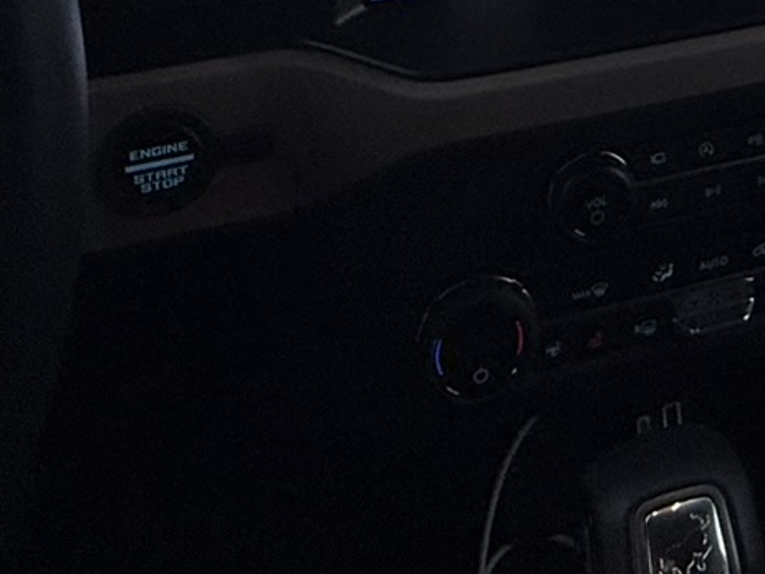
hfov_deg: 28.7
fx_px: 1371
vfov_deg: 18.2
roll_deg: -1.3
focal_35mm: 62
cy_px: -483
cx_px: 808
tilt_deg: -6.9
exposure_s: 1/99
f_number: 2.2
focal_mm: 2.22
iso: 40
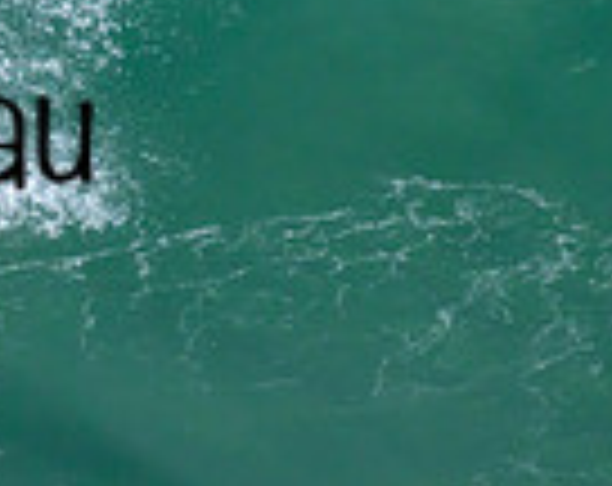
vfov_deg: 0.3
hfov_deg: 0.4
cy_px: 79
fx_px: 81220
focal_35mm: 4497
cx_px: -382
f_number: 9
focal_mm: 1120
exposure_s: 1/6400
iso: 1800
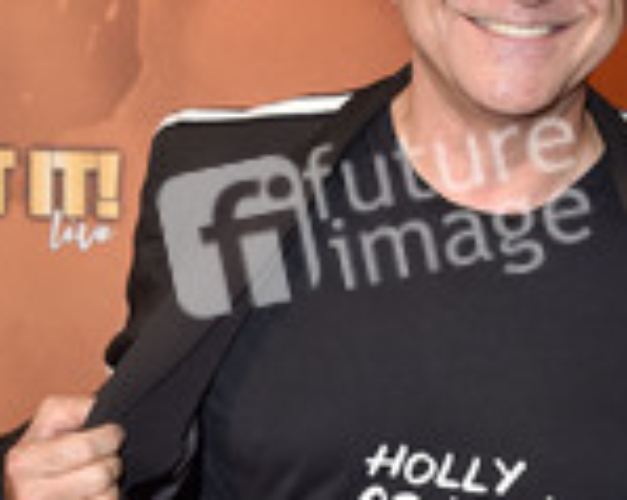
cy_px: 429
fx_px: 2244
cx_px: 497
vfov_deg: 12.7
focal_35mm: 121
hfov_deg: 15.8
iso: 500
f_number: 6.3
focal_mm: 48
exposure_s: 1/125
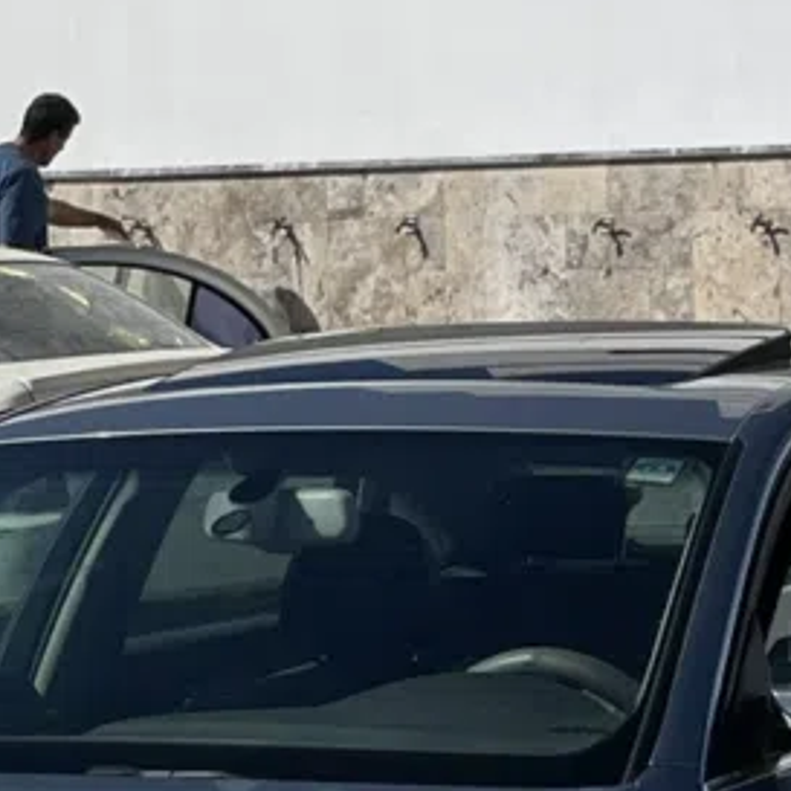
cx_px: 290
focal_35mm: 230
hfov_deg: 7.6
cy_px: 987
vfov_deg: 7.5
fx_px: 5946
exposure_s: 1/4785
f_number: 2
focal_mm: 6
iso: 32
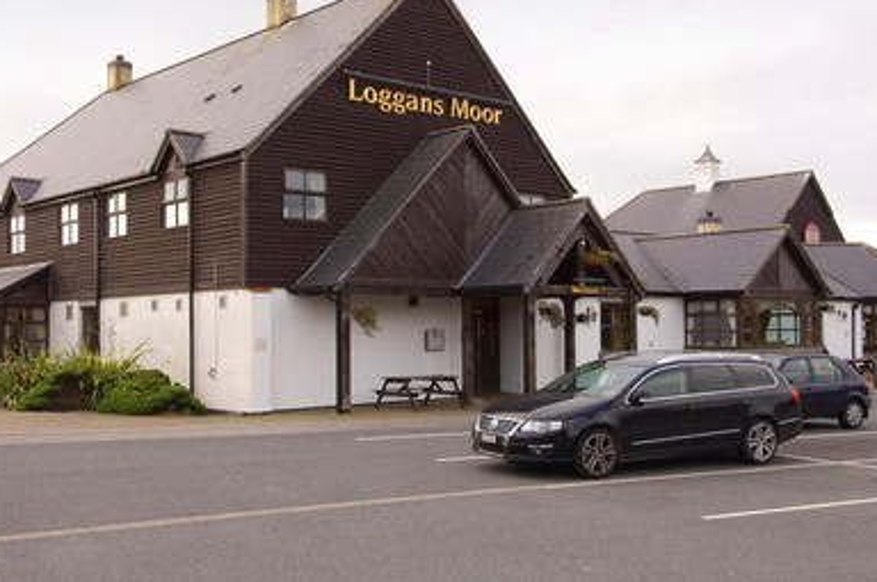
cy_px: 196
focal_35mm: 40
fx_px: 973
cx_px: 427
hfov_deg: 48.5
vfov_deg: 33.0
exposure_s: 1/200
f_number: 9
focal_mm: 20
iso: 400
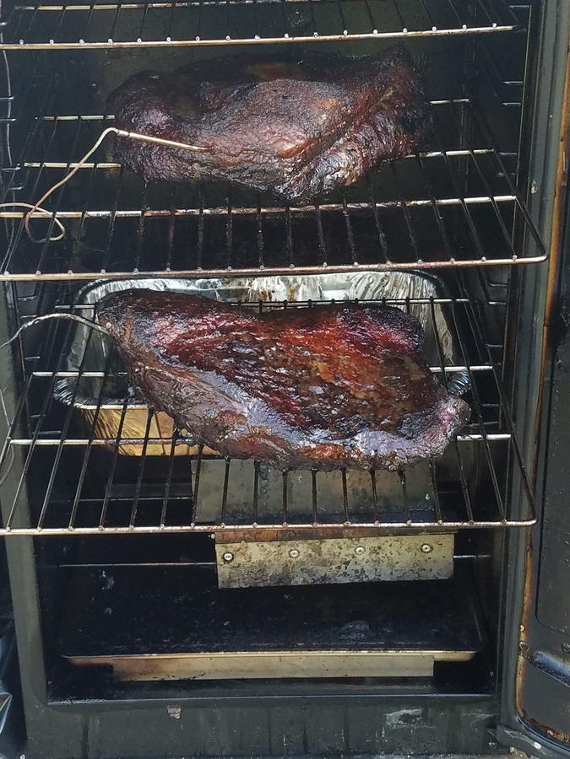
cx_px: 285
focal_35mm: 26
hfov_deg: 53.1
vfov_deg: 67.3
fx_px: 571
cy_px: 380
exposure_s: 1/120
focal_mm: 4.2
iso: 100
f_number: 1.7
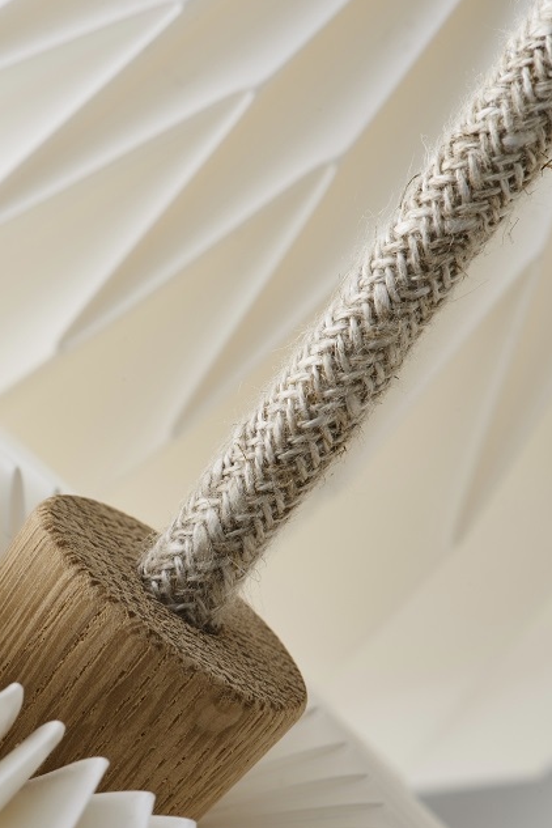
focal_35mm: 166
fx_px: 3818
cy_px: 536
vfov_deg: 12.4
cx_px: 122
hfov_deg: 8.3
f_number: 22
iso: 100
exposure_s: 1/2.5
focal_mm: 105
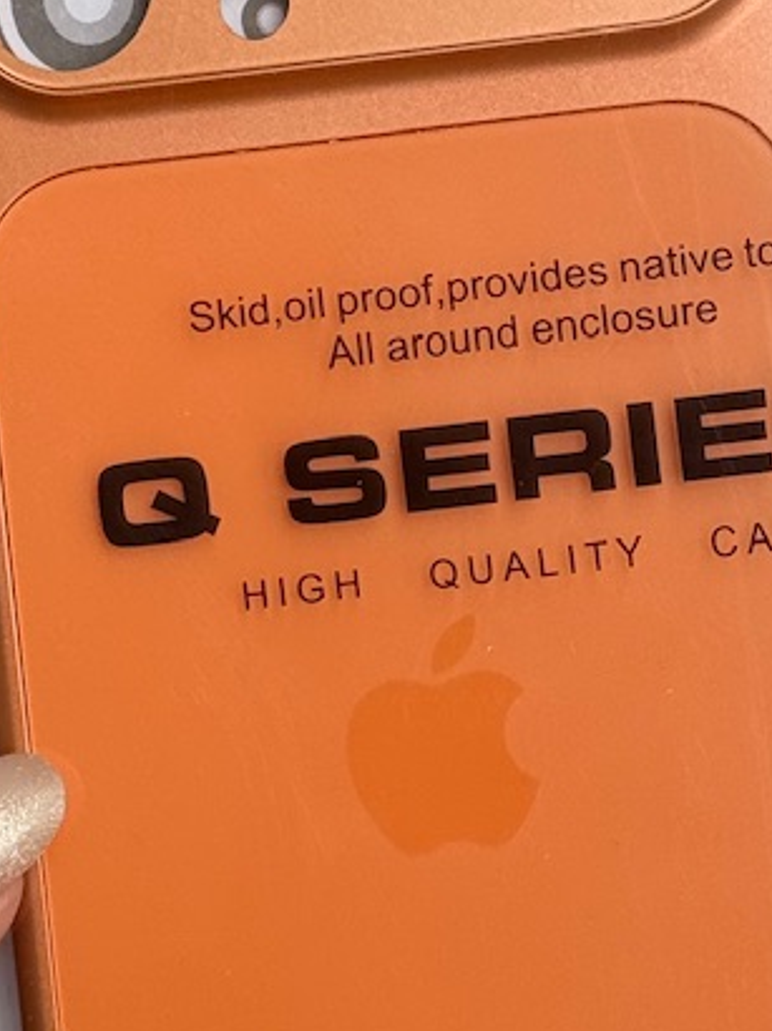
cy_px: 422
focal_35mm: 150
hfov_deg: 9.9
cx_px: 294
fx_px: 4465
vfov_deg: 13.2
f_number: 1.78
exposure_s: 1/217
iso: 80
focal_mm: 6.76
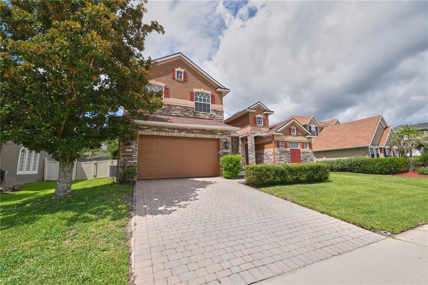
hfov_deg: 104.3
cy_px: 142
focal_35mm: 14
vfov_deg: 81.2
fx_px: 166
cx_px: 214
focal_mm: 14
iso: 100
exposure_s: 1/200
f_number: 9
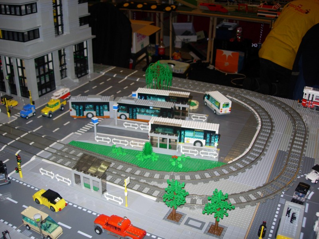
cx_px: 160
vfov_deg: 37.7
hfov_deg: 49.0
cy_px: 120
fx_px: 350
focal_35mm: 38
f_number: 2.8
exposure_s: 1/64
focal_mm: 7.8
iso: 79
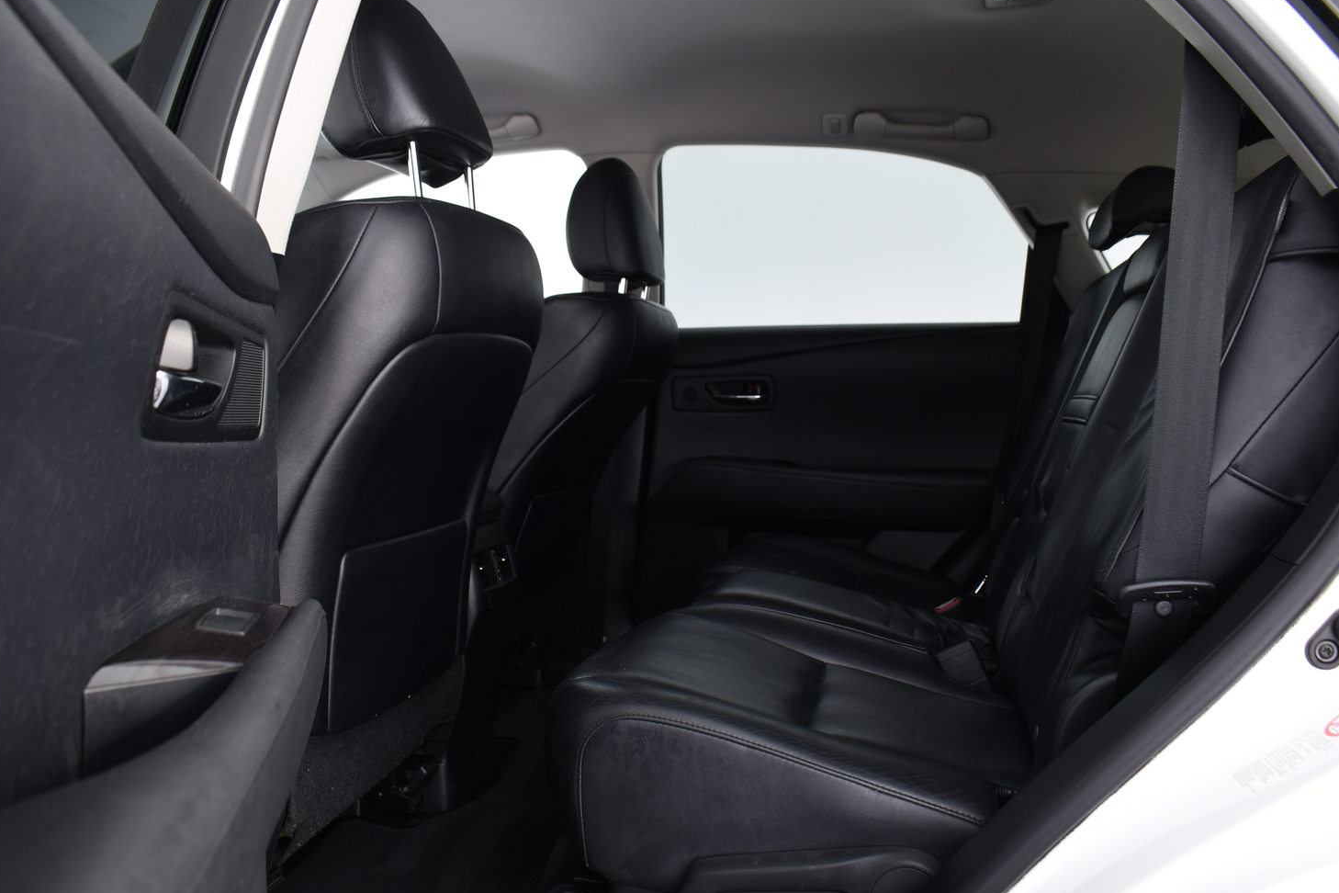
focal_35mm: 30
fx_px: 1116
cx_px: 671
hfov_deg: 61.9
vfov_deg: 43.6
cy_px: 482
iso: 100
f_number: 5.6
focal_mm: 18
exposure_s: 2
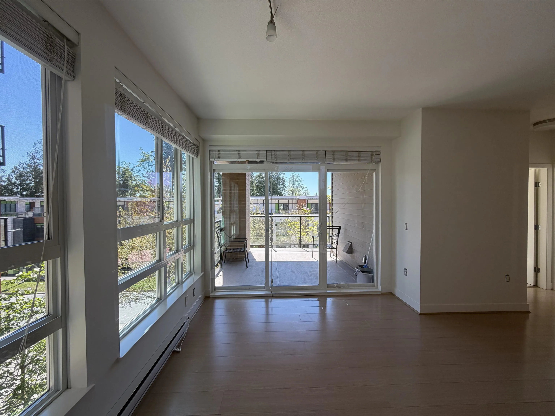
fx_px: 224
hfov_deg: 102.1
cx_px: 278
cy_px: 208
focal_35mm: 14
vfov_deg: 85.7
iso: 50
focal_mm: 2.22
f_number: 2.2
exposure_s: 1/155
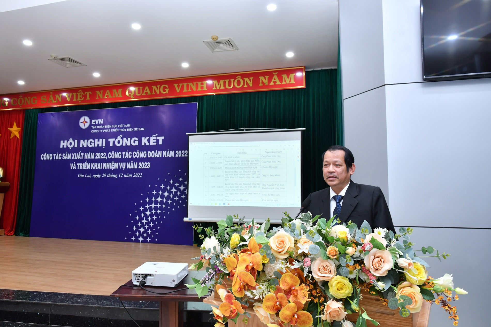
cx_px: 246
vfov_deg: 53.1
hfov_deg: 73.8
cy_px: 164
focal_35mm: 24
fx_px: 327
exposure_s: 1/40
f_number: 7.1
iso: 500
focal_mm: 16
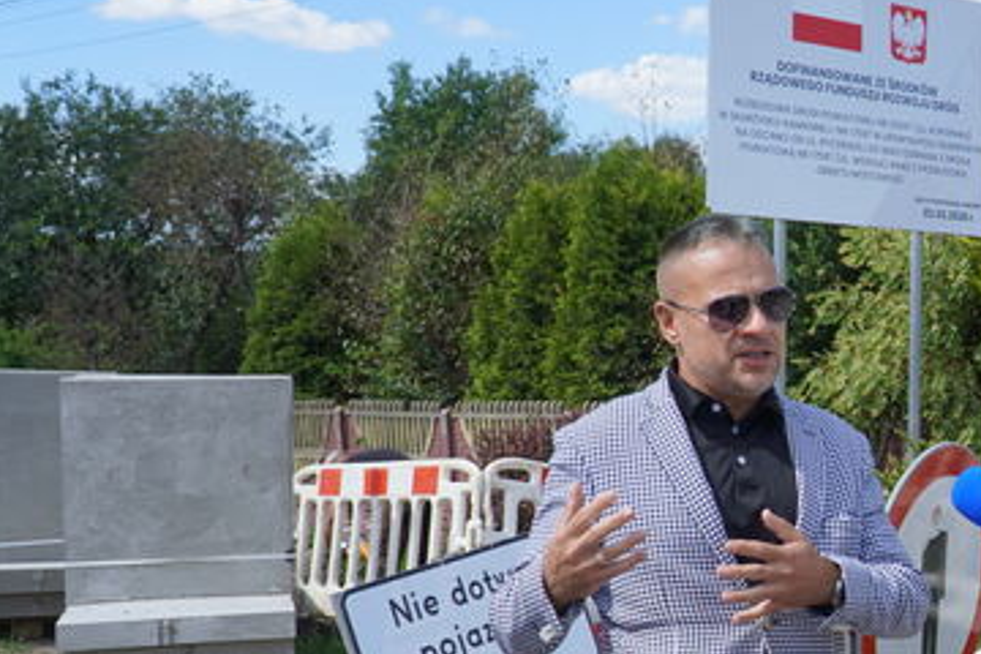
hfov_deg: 30.9
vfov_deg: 22.5
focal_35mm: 60
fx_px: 1635
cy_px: 424
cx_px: 992
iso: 100
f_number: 4.5
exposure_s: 1/640
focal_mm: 18
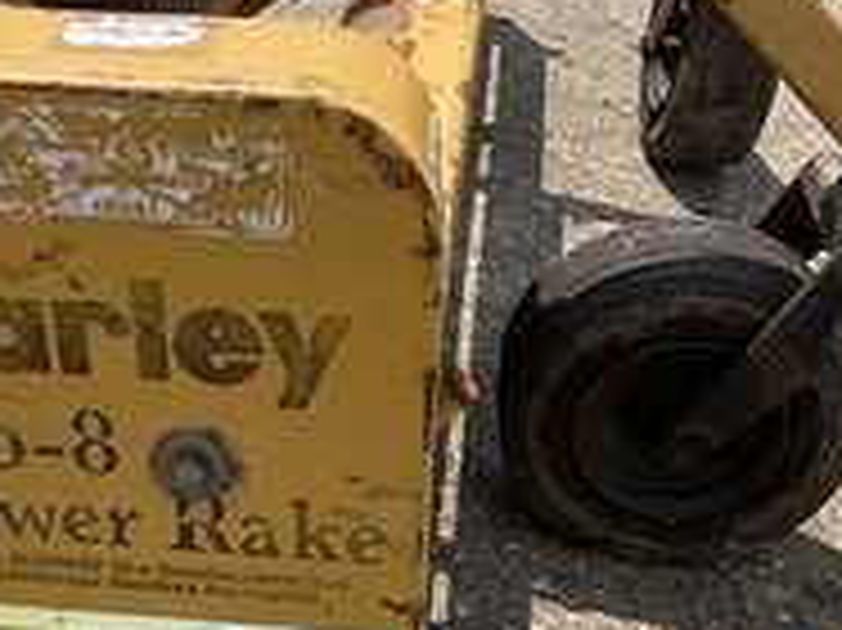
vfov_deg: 23.5
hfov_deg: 31.0
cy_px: 432
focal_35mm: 62
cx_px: 279
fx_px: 1507
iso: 25
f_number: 1.8
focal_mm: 3
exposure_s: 1/1490
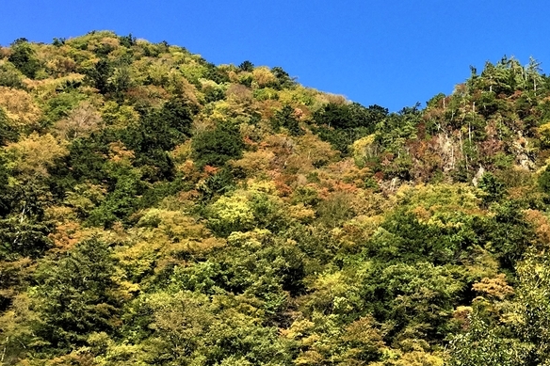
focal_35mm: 62
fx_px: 947
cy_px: -53
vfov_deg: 20.7
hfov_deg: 30.7
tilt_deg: +46.0
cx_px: 515
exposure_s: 1/648
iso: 32
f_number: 2.2
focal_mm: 4.15
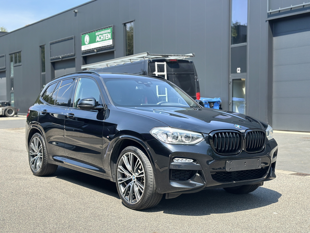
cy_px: 116
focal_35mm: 48
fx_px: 430
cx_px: 155
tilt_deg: -2.5
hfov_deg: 39.7
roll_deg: +0.1
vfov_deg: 30.3
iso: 100
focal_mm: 6.86
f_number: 1.78
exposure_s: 1/1639
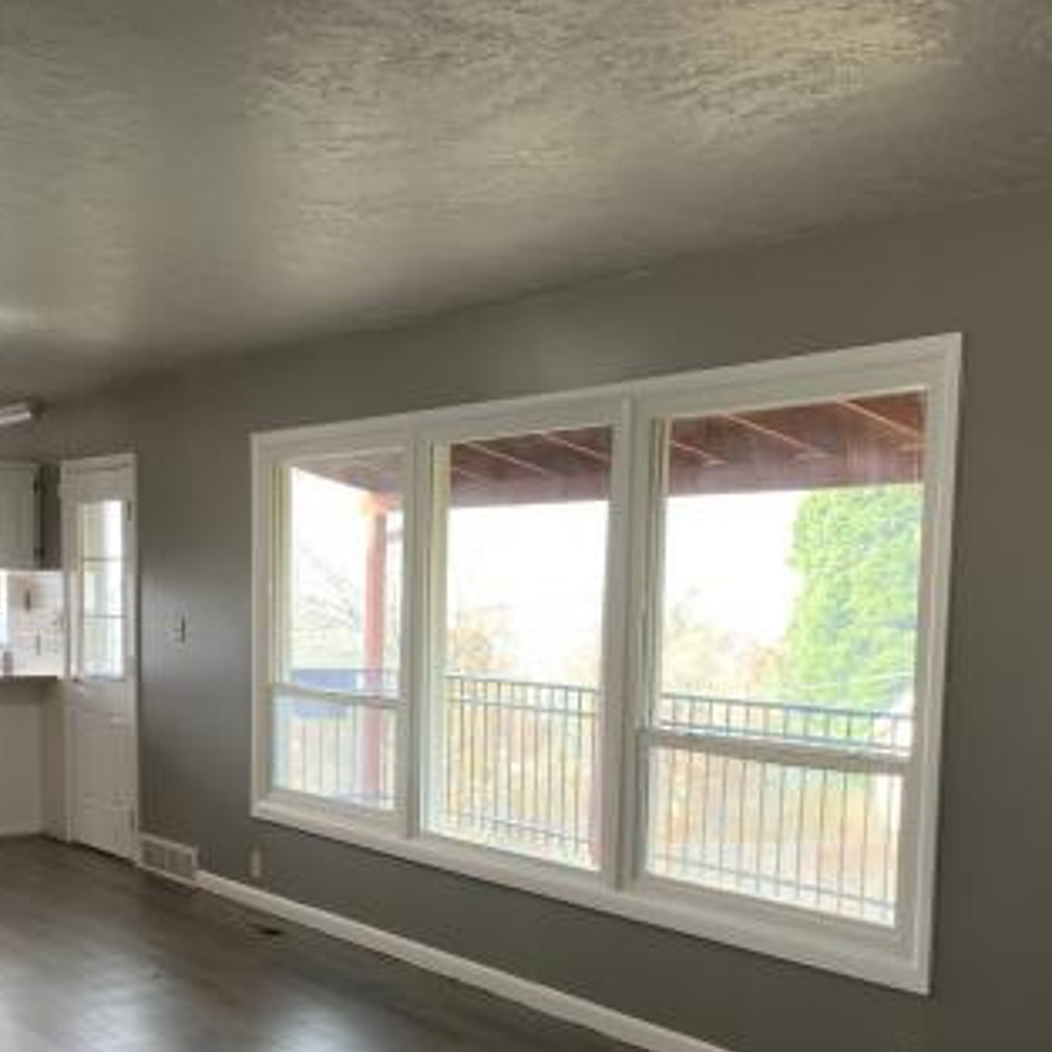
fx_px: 1616
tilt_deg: -6.3
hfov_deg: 36.0
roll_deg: -1.4
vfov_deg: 35.3
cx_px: 460
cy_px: 790
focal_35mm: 47
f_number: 1.8
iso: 80
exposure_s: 1/60
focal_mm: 4.25
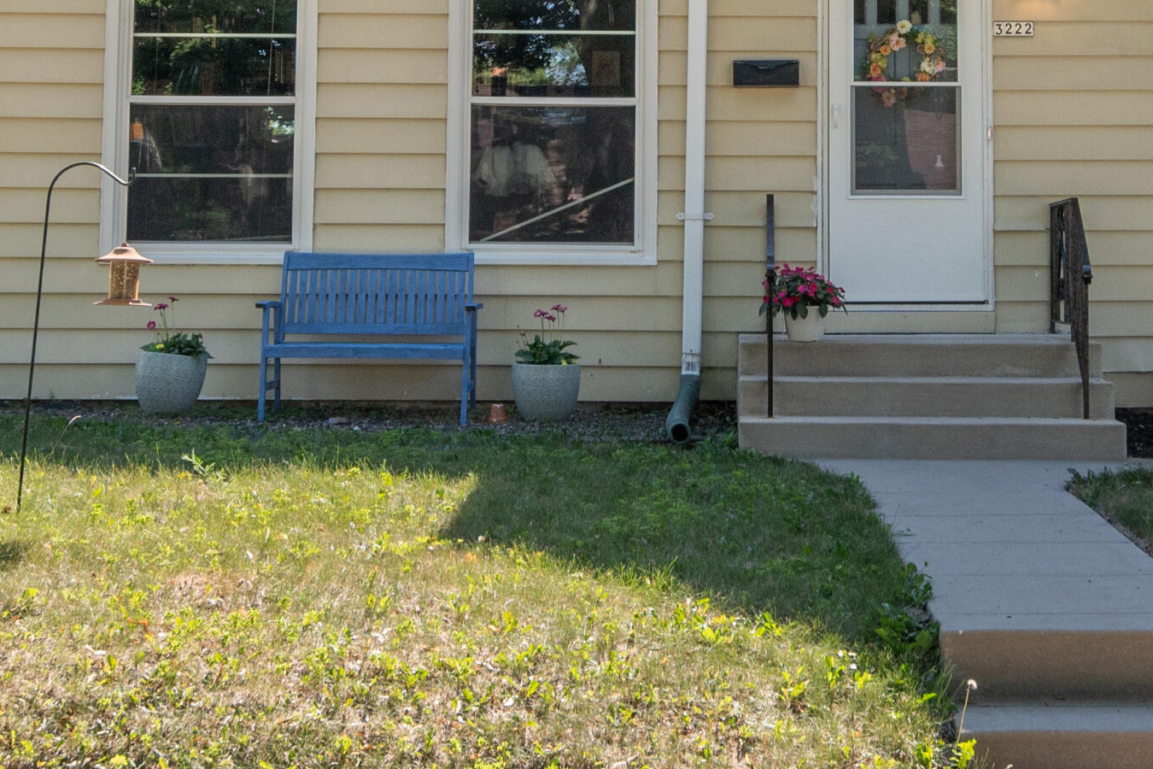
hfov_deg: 25.3
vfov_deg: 16.7
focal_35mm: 80
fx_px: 2562
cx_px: 746
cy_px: 3
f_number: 8
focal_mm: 24
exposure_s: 1/320
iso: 320
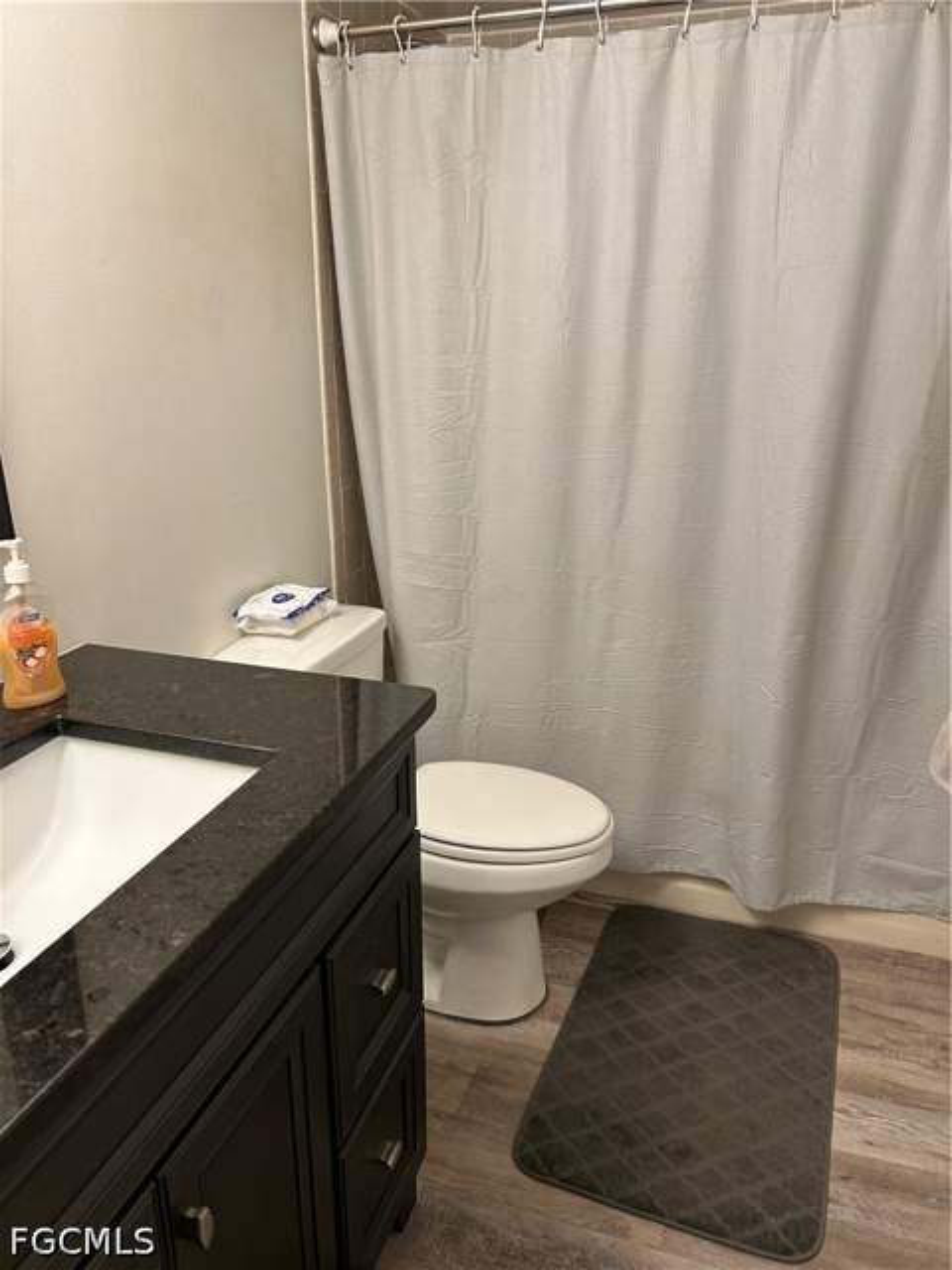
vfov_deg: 67.3
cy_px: 635
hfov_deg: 53.1
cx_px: 476
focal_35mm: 26
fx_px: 953
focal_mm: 5.7
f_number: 1.5
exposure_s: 1/60
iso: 125
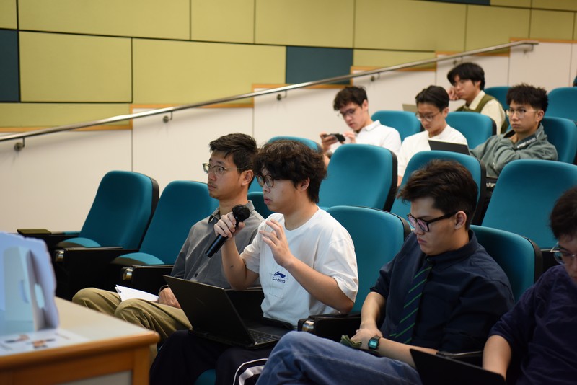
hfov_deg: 28.8
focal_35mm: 70
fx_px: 1122
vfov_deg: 19.5
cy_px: 192
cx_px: 288
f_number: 3.2
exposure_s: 1/100
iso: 1400
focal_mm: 70
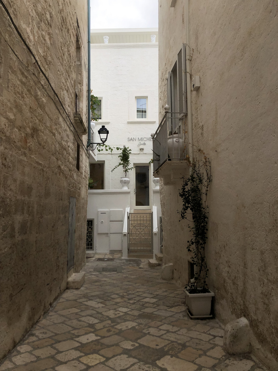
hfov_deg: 49.7
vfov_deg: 63.4
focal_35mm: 28
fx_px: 300
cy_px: 186
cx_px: 139
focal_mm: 4
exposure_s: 1/600
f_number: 1.8
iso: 20
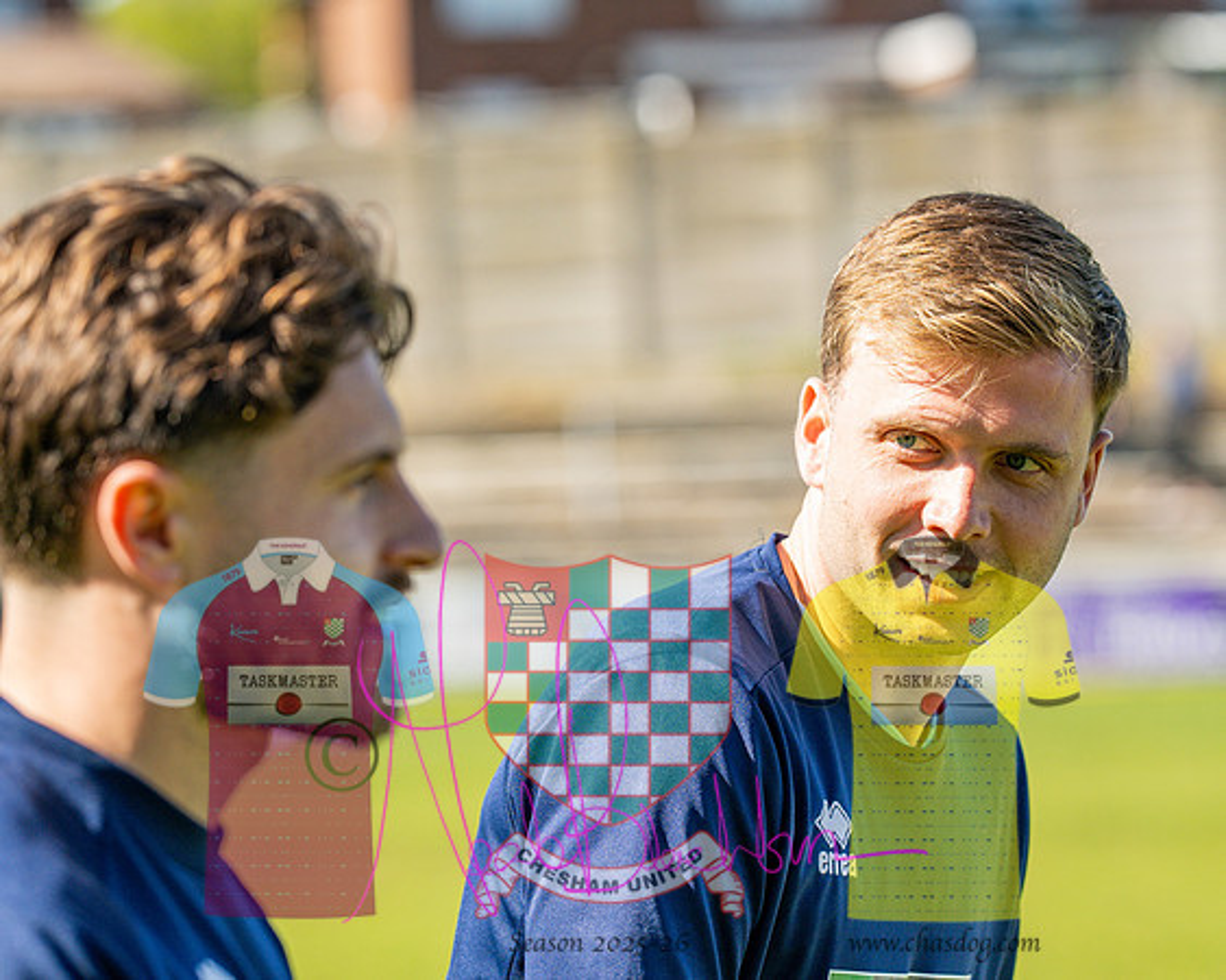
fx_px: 8255
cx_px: 736
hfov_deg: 8.5
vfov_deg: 6.8
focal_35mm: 228
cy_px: 490
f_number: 4
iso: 200
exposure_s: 1/1250
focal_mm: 135
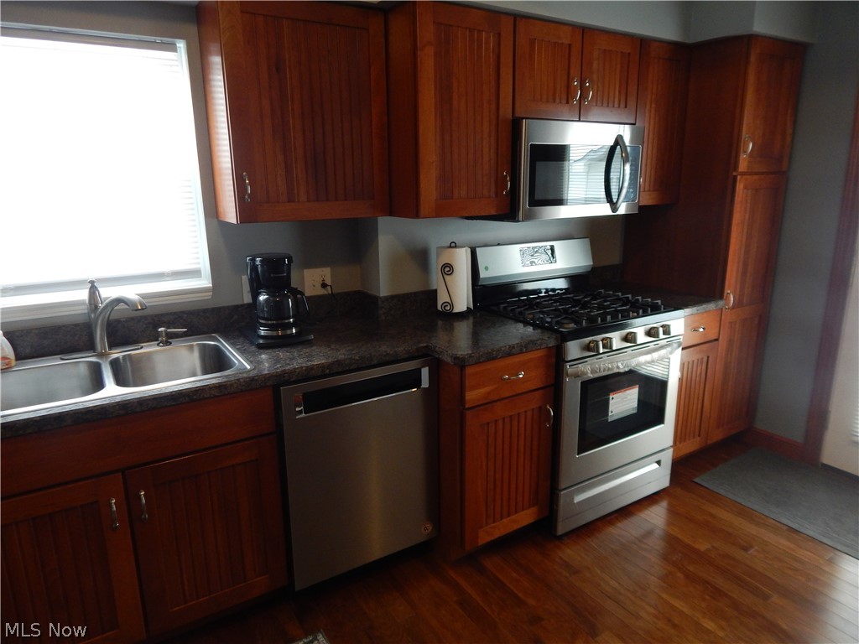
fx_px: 546
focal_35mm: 22
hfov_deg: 76.4
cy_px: 322
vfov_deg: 61.1
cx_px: 430
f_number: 3
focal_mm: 4
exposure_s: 1/30
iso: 250
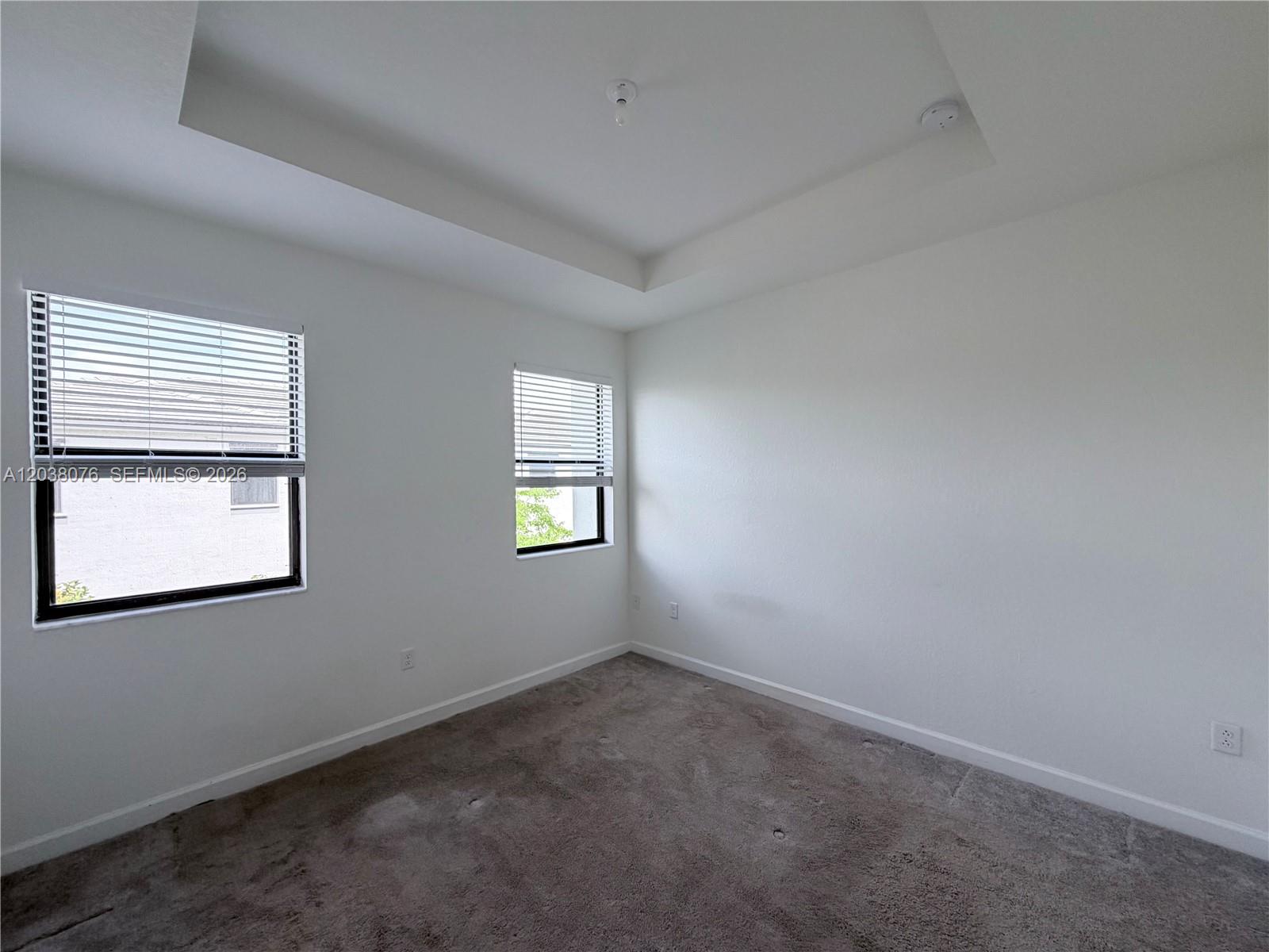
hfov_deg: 102.1
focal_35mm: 14
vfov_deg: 85.7
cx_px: 634
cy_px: 476
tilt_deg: +0.4
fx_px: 513
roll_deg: +1.6
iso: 125
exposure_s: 1/121
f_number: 2.2
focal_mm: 2.22
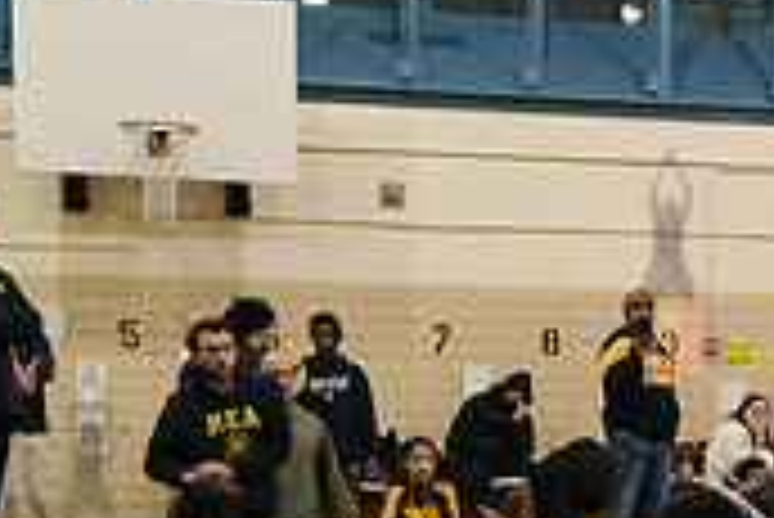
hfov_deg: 21.9
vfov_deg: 14.5
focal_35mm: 91
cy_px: 660
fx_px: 1958
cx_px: 666
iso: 8000
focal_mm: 27
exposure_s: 1/400
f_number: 3.2
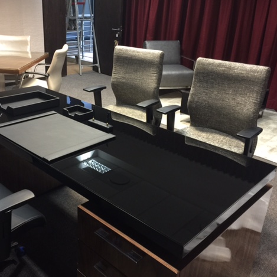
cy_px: 138
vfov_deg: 47.2
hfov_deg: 46.8
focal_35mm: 35
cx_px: 104
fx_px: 317
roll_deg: -1.9
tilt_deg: -23.8
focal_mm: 4.15
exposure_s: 1/10
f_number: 2.2
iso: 100
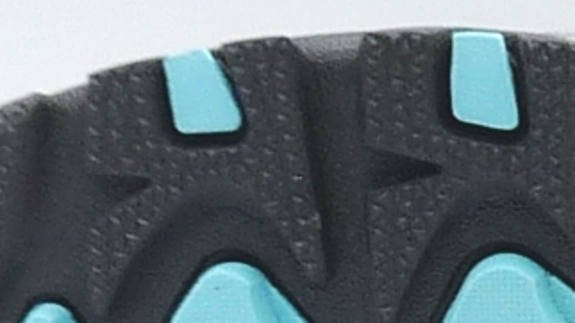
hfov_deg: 8.0
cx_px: 866
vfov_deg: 4.6
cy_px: 384
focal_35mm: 265
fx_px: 4040
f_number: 4
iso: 100
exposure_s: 1/100
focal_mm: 4.8
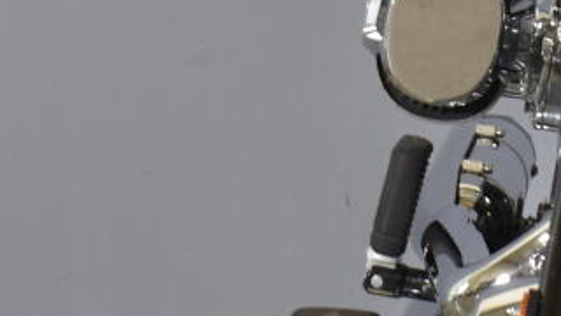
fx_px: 4388
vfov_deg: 4.1
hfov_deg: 7.3
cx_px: 559
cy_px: 136
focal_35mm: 295
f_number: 4.2
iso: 400
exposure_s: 1/25
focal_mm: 30
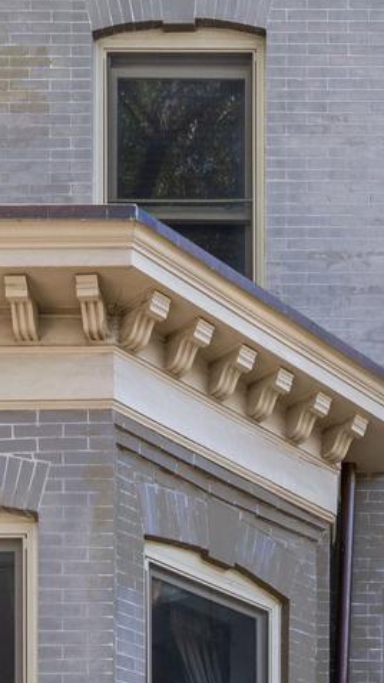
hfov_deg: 16.6
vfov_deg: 24.4
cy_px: 956
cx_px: 331
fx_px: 1304
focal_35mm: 72
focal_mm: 16
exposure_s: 1/50
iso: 200
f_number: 8
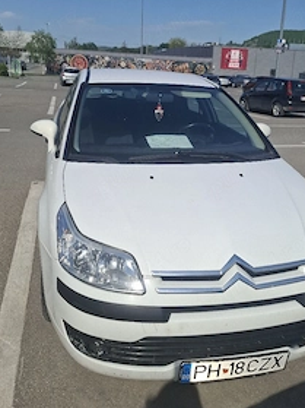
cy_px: 177
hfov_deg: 42.8
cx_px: 172
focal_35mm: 33
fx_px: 388
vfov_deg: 55.2
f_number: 1.8
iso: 50
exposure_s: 1/3333
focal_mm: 5.54
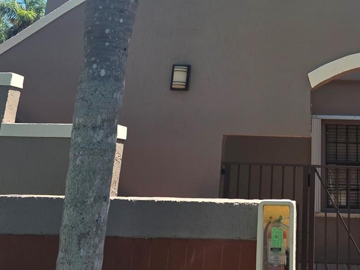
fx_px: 541
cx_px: 281
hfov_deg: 35.8
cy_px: -7
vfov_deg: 26.4
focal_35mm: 52
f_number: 1.7
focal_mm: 6.3
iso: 80
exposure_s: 1/2122
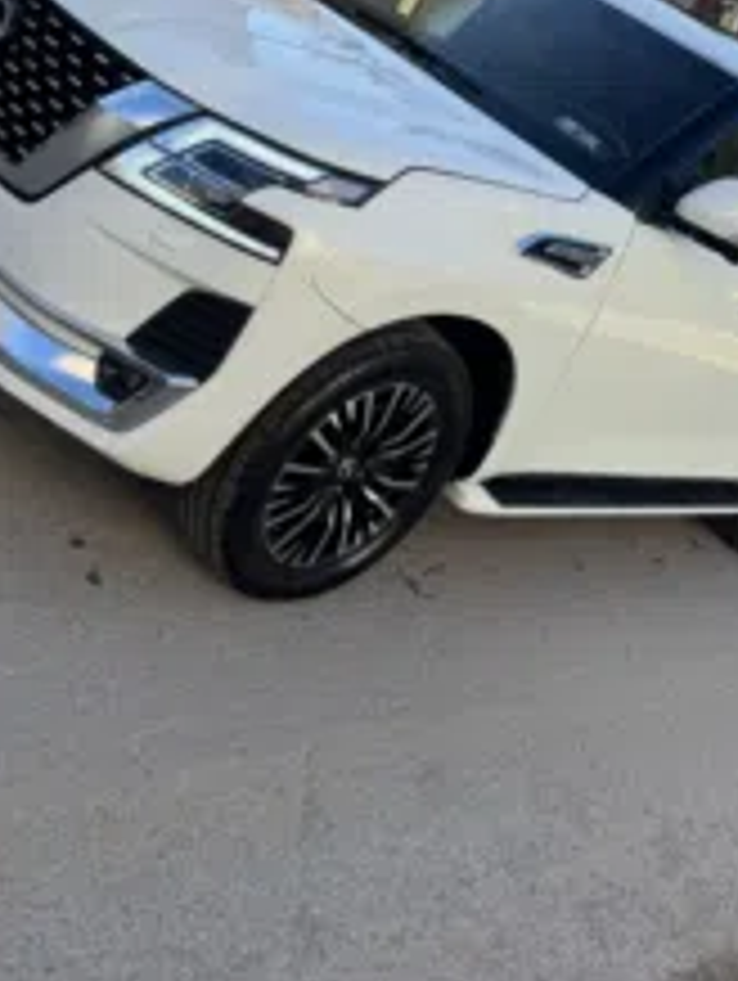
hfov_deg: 32.9
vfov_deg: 40.4
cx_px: 364
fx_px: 1248
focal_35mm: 44
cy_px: 140
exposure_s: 1/1767
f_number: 1.78
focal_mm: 6.76
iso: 80
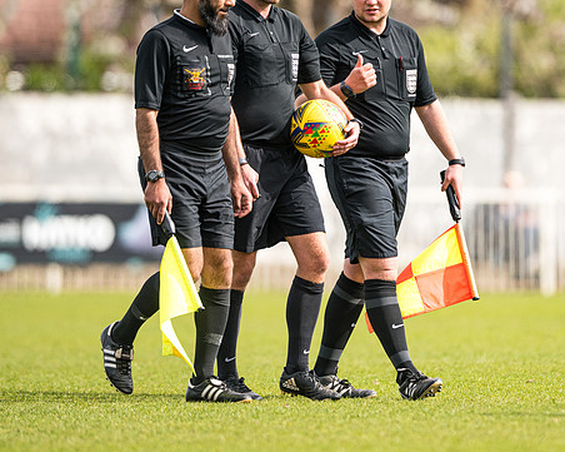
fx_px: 11597
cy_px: 127
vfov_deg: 2.2
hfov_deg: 2.8
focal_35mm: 694
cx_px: 369
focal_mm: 400
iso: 400
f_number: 4
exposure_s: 1/4000
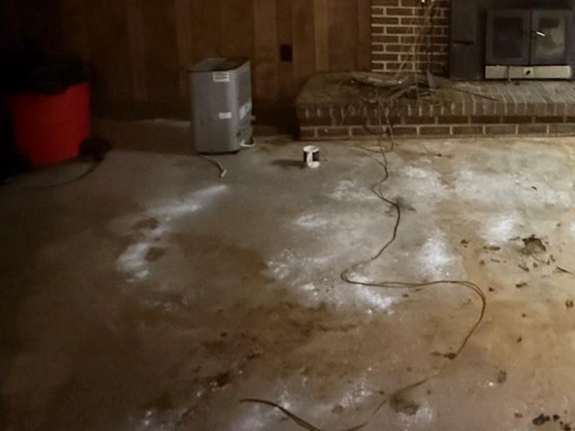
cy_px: 43
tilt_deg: -10.9
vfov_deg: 37.1
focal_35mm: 36
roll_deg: -2.2
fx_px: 598
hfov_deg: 46.6
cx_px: 511
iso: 1600
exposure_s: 1/30
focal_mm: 2.22
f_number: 2.2
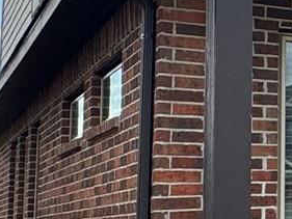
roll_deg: +1.7
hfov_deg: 14.1
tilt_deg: +6.2
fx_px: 861
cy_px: 104
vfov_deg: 14.5
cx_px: 676
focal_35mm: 102
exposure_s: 1/980
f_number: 2.2
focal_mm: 2.22
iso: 40
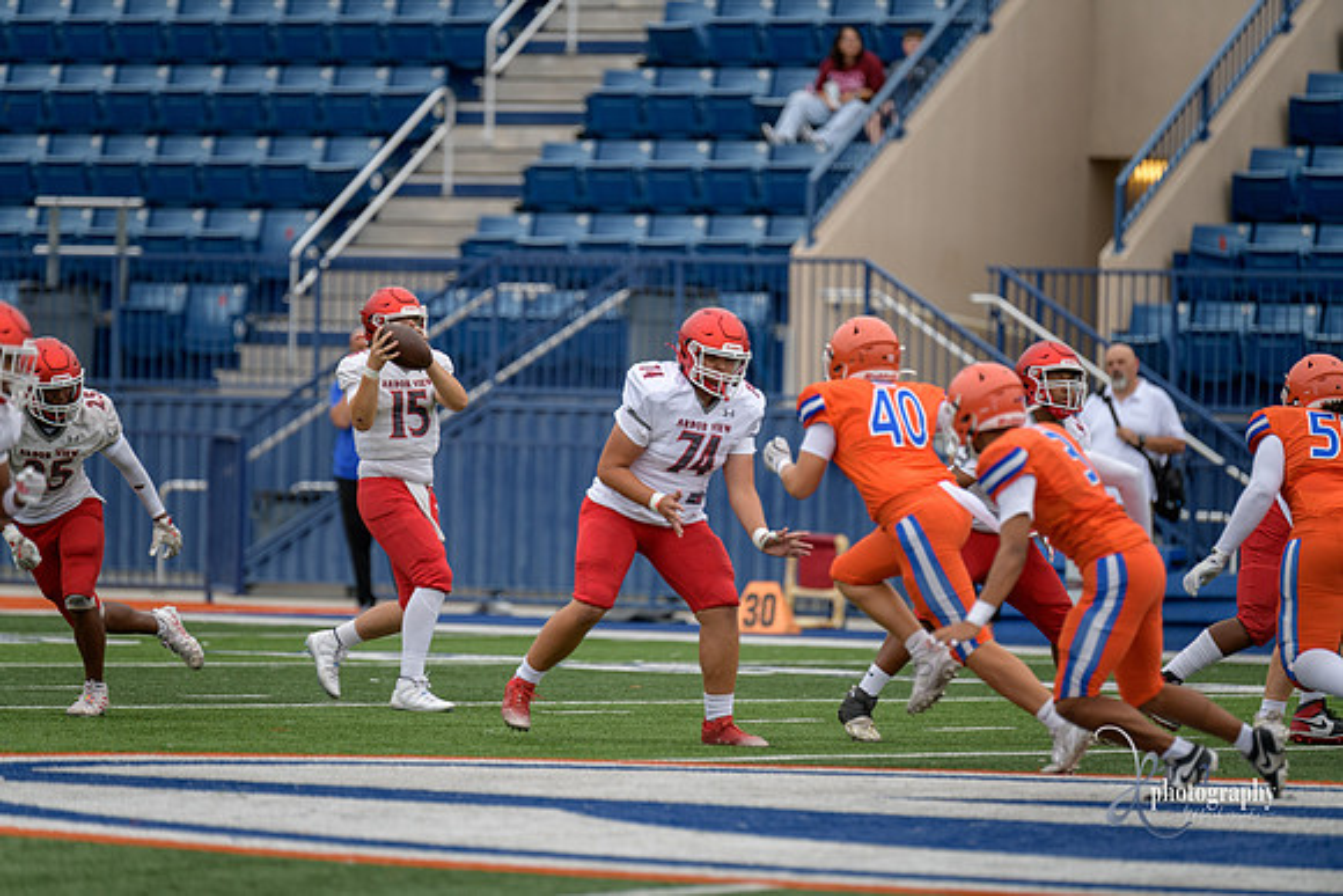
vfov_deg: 5.1
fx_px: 10074
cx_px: 672
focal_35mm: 270
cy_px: 448
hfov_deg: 7.6
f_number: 2.8
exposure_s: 1/800
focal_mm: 270
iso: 200
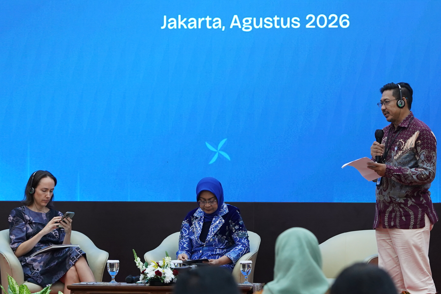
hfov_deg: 8.3
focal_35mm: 247
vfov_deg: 5.6
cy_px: 25
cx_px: 273
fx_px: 3025
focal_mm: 119
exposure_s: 1/80
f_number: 4
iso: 1250
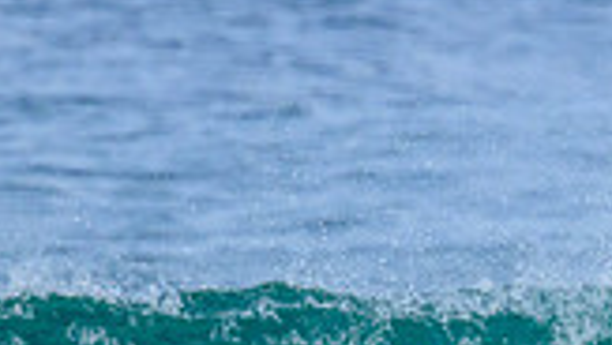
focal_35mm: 2666
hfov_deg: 0.8
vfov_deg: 0.5
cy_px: 521
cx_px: 1003
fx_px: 43299
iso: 1100
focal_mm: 610
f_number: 11
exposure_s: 1/2000
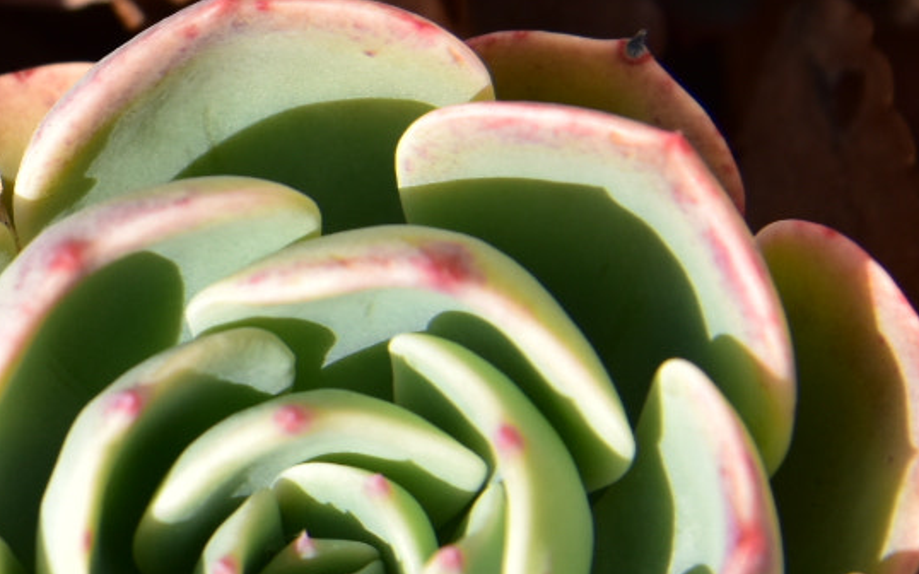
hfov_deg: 3.4
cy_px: 516
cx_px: -374
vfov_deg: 2.1
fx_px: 15564
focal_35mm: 622
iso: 200
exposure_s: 1/500
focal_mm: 135
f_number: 8
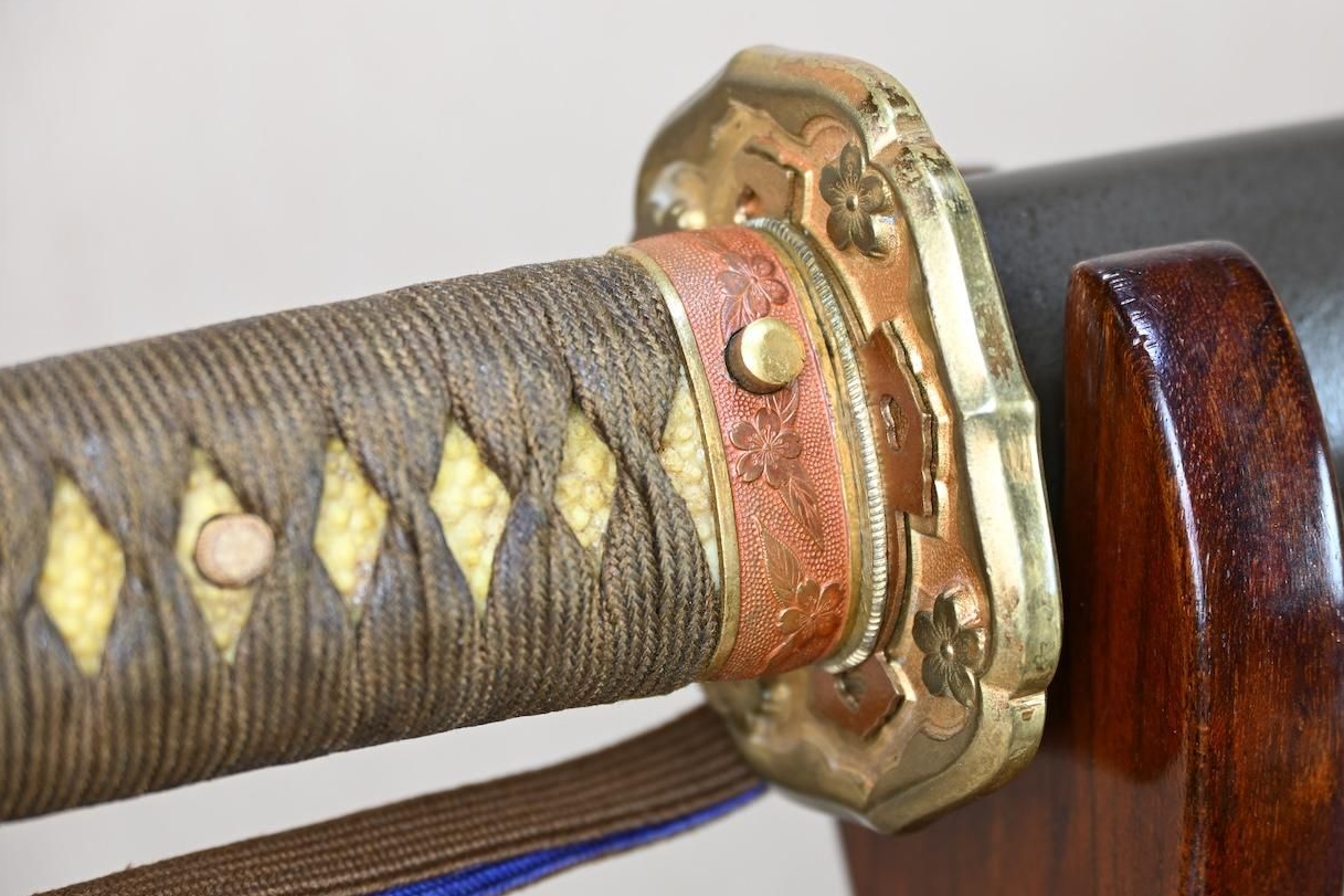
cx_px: 766
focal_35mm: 116
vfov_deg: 11.9
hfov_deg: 17.7
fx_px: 4314
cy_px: 473
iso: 100
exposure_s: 1/3
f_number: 5
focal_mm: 67
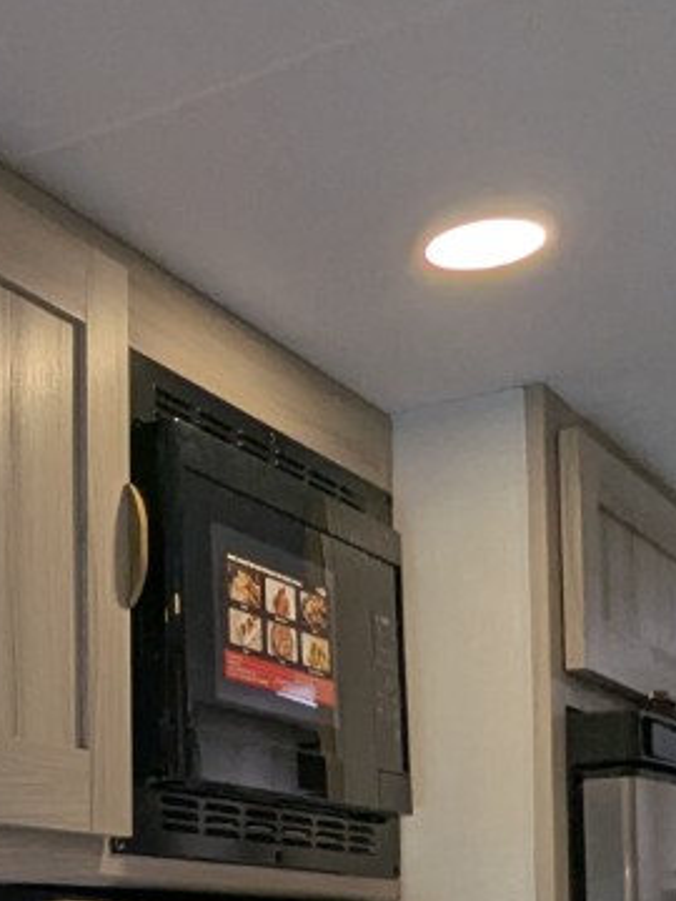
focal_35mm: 62
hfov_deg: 21.8
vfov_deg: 29.3
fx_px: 1614
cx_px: -154
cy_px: 883
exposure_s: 1/186
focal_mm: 2.35
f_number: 2.2
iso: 81
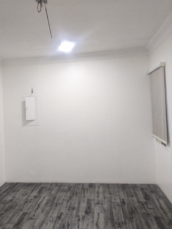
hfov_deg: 45.3
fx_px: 205
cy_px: 101
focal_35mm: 31
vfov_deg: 58.2
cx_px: 71
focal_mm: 4.7
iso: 495
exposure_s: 1/33.3
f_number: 1.8
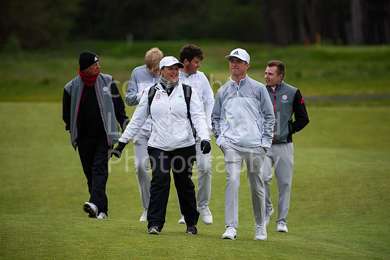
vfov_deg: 2.9
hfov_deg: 4.3
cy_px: 130
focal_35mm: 480
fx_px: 5197
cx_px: 195
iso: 1250
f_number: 5.6
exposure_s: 1/1600
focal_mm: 480
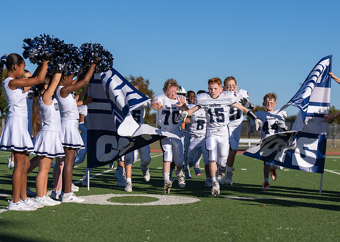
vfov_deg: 14.4
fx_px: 962
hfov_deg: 20.0
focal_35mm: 100
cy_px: 128
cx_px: 236
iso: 100
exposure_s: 1/4000
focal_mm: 70
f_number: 2.8
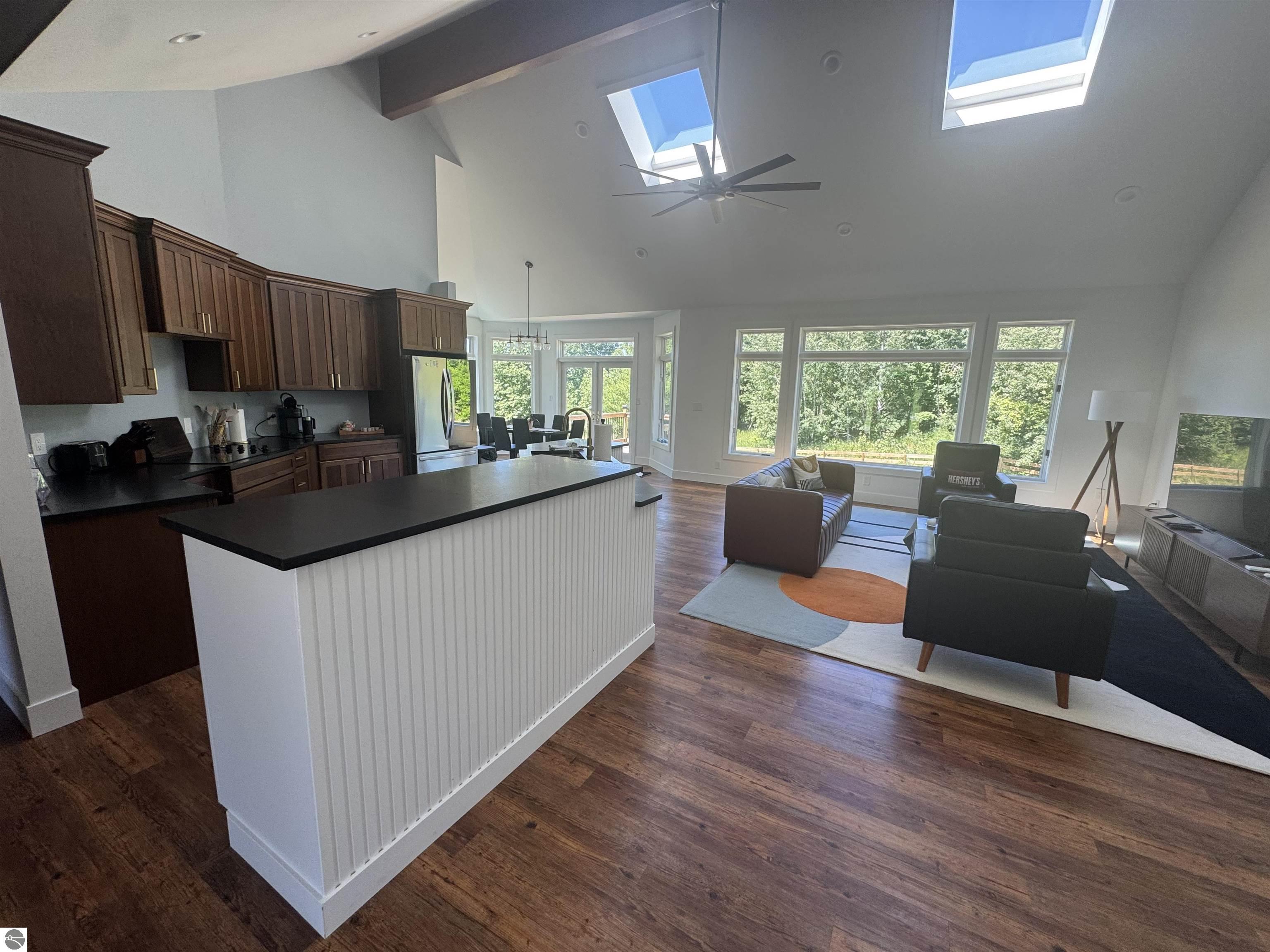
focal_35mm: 14
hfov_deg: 102.1
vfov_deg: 85.7
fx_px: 514
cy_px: 476
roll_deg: -1.0
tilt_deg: -12.4
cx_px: 635
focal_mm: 2.22
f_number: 2.2
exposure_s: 1/99
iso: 64
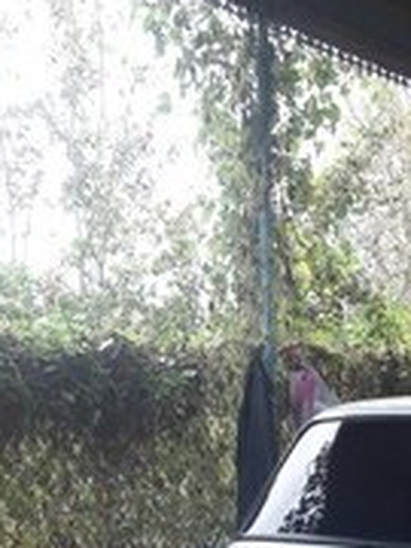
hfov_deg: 18.2
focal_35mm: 77
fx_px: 1219
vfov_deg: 23.3
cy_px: 648
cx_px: 490
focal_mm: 3.7
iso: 64
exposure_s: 1/100
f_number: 1.9
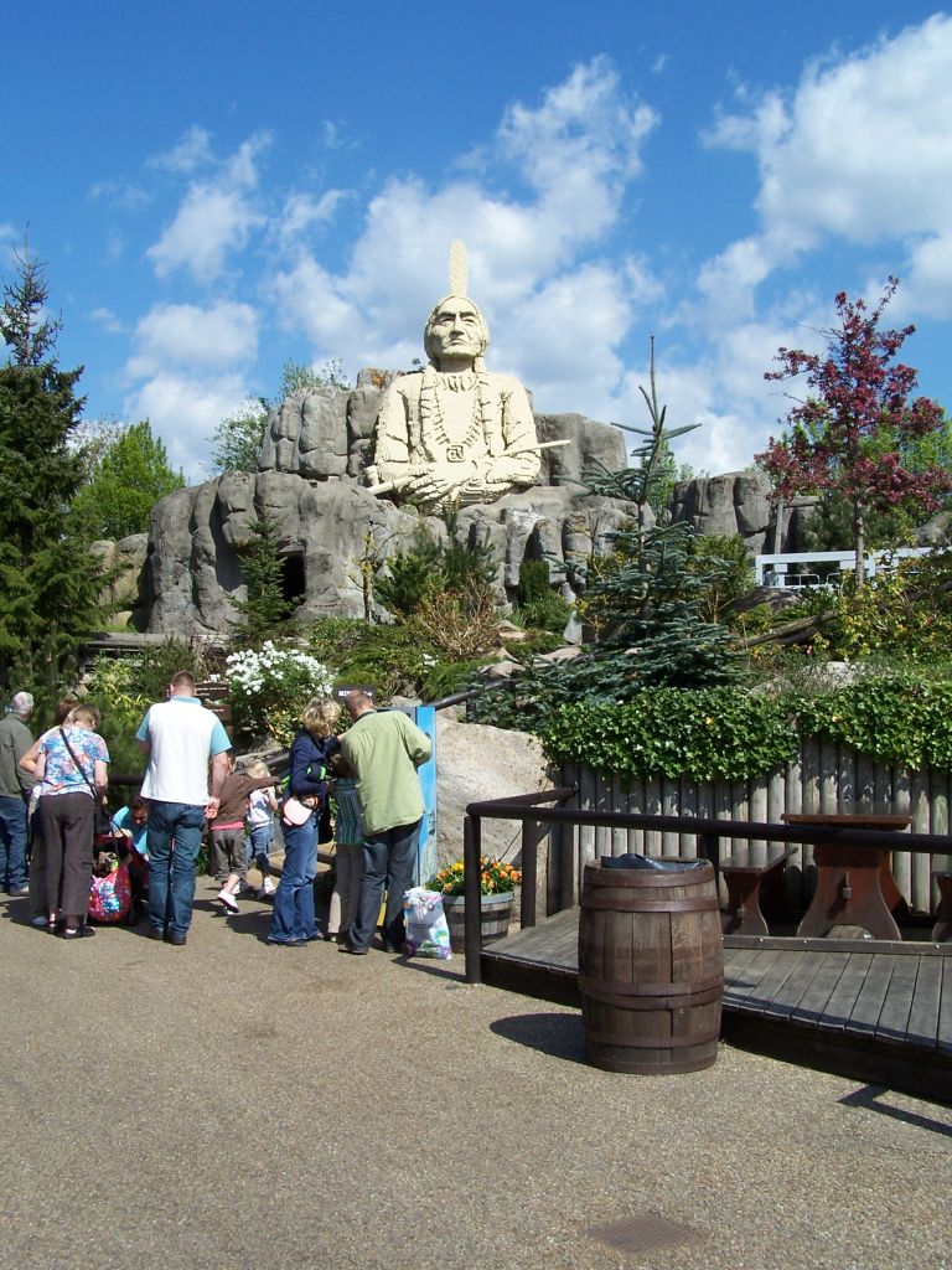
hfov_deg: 37.7
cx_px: 476
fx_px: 1393
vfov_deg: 49.0
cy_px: 635
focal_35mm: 38
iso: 80
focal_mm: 6.3
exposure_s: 1/500
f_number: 5.6
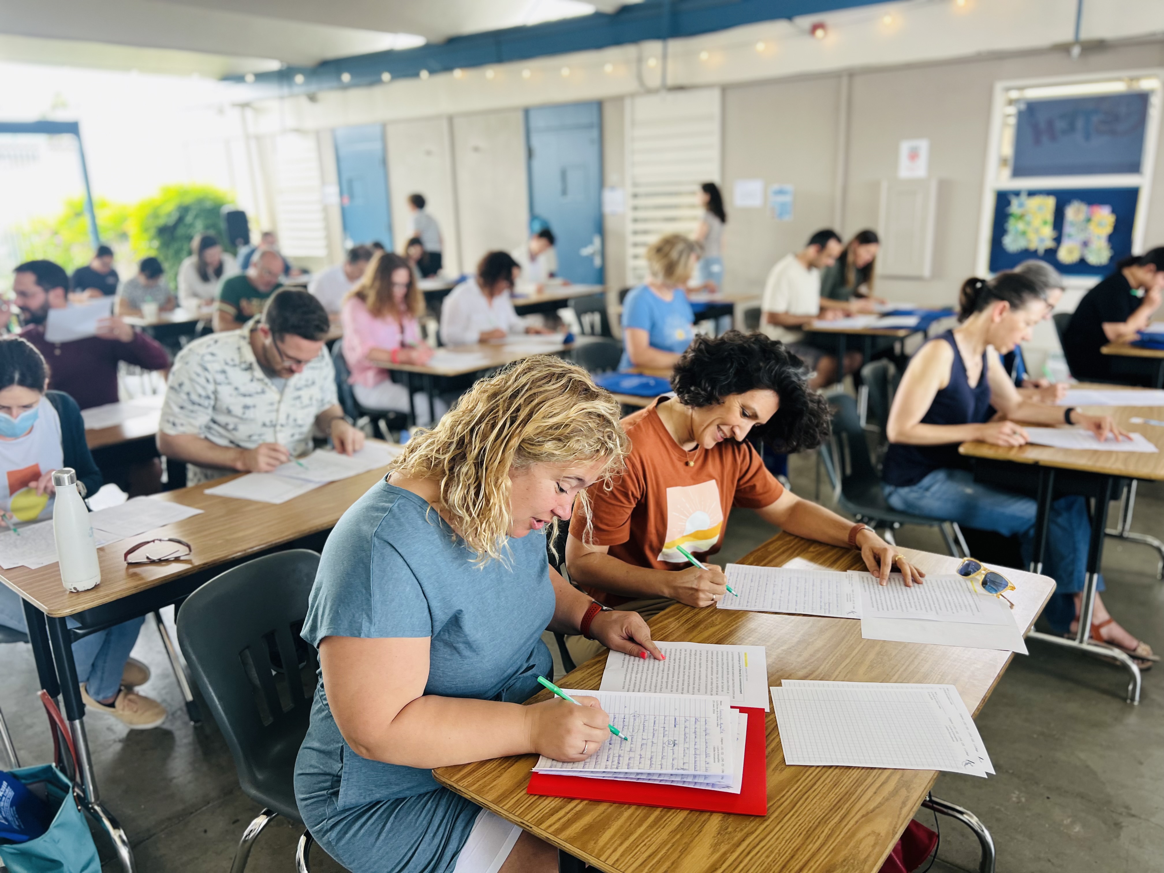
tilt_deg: -16.3
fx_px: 874
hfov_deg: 67.3
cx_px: 582
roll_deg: +1.2
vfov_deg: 53.1
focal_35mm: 26
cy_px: 436
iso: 80
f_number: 1.5
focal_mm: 5.7
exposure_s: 1/120
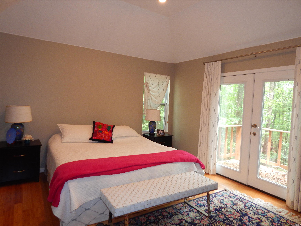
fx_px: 191
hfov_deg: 76.4
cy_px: 113
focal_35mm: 22
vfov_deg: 61.1
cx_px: 150
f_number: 3
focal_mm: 4
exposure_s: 1/30
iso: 180
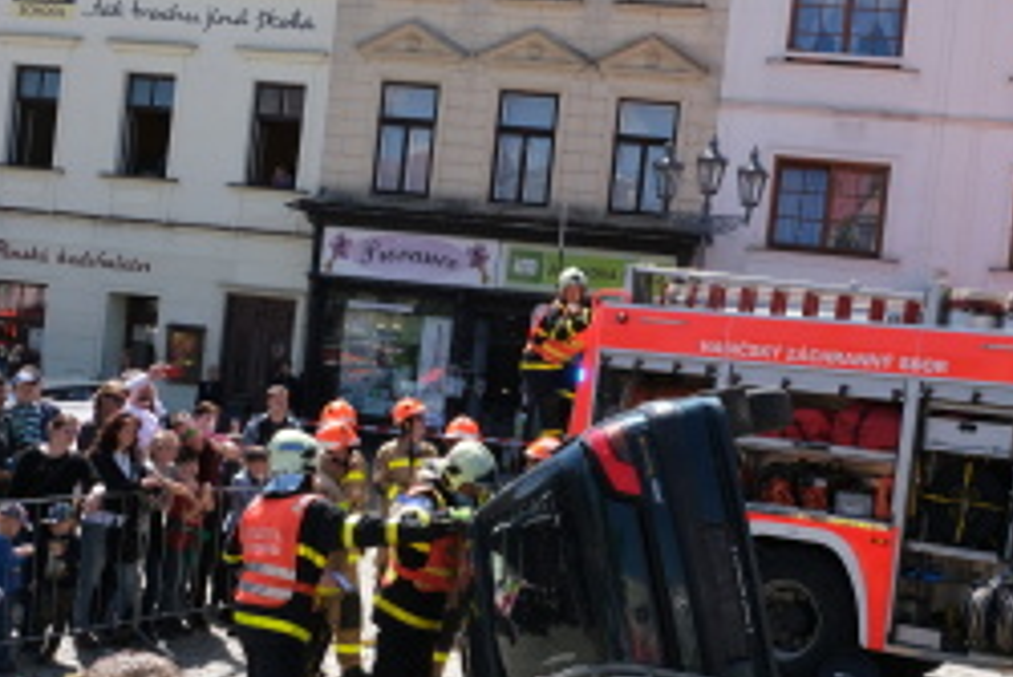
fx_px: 1633
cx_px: 575
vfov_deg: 23.4
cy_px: 407
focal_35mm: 58
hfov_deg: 34.4
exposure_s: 1/210
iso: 320
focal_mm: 19.5
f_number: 10
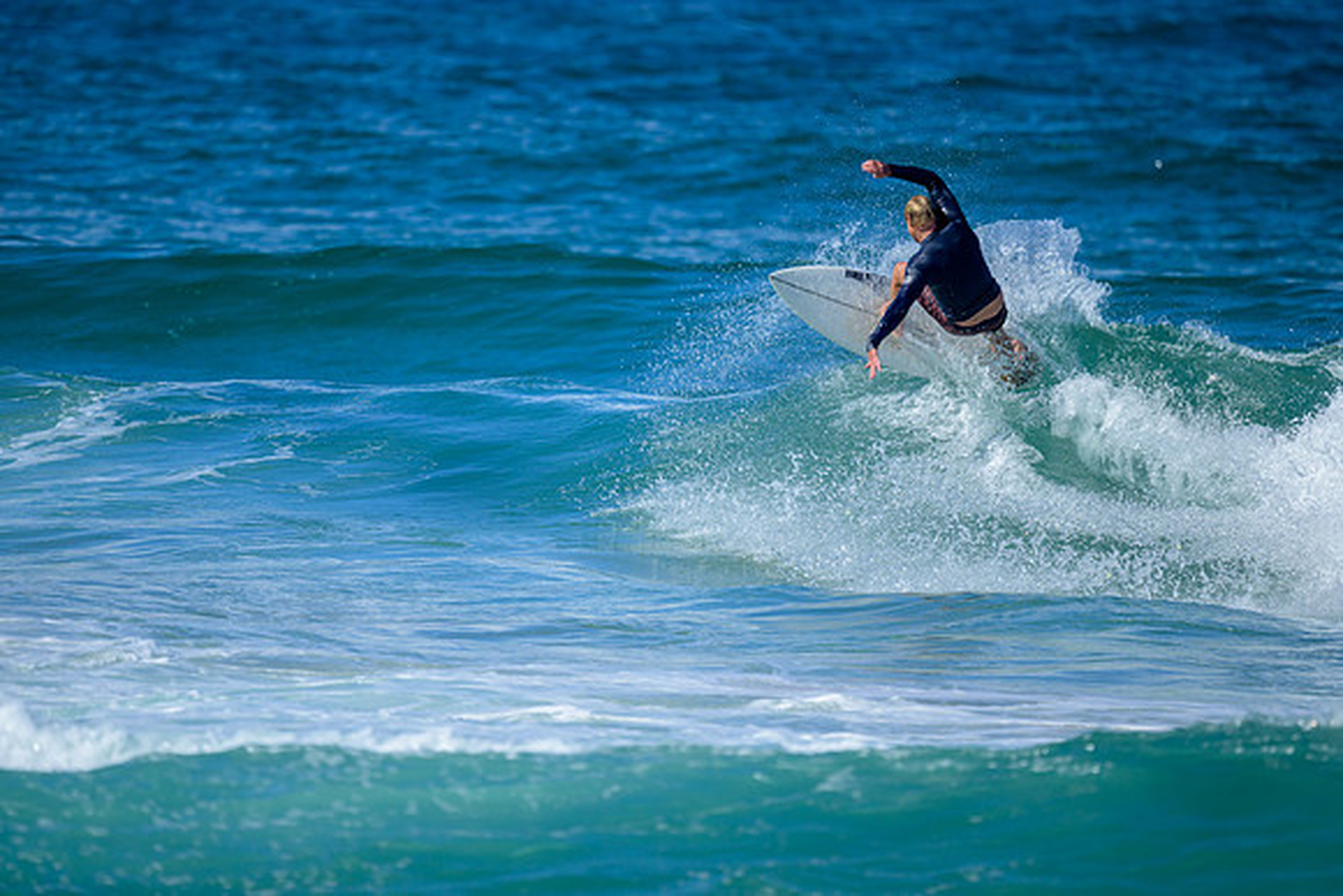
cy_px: 448
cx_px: 672
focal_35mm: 800
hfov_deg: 2.6
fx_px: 29850
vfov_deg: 1.7
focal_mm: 800
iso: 360
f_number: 6.3
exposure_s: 1/2500
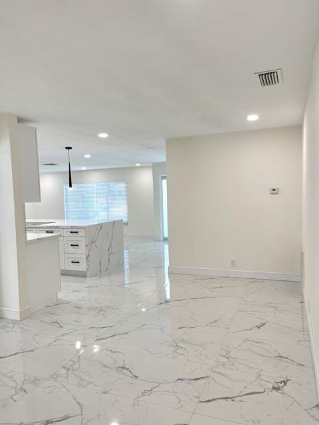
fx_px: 307
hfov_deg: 54.9
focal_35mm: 25
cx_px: 160
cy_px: 212
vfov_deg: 69.4
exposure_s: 1/120
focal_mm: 5.1
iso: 32
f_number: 1.6
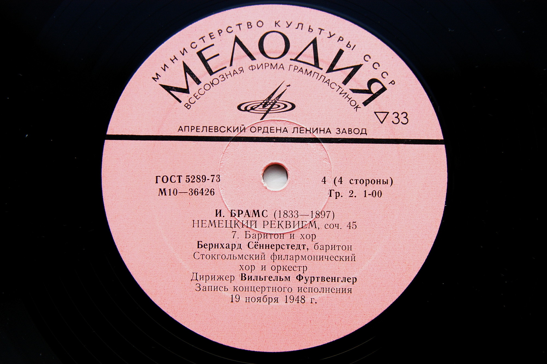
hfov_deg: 37.9
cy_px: 182
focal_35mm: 52
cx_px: 274
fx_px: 797
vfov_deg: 25.7
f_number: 3.5
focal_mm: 35
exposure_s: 1/50
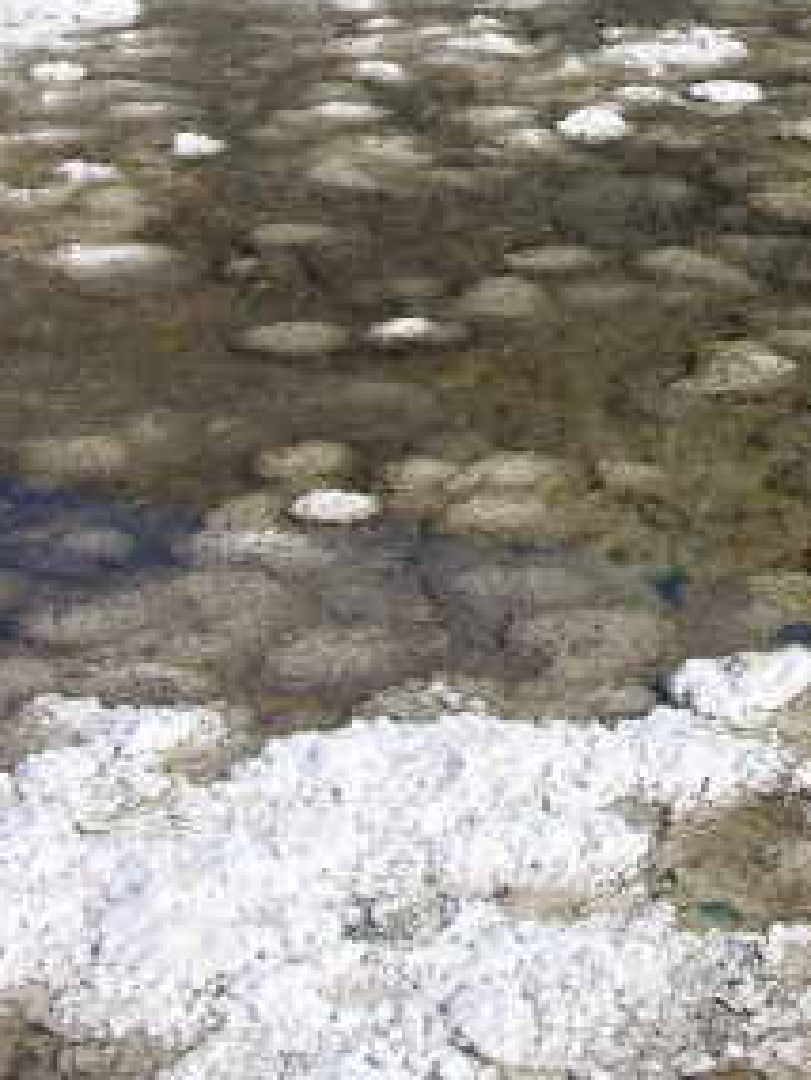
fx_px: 3278
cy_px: 19
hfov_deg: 13.7
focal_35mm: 105
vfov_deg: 18.3
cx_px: 989
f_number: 6.4
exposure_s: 1/222
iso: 50
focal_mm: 10
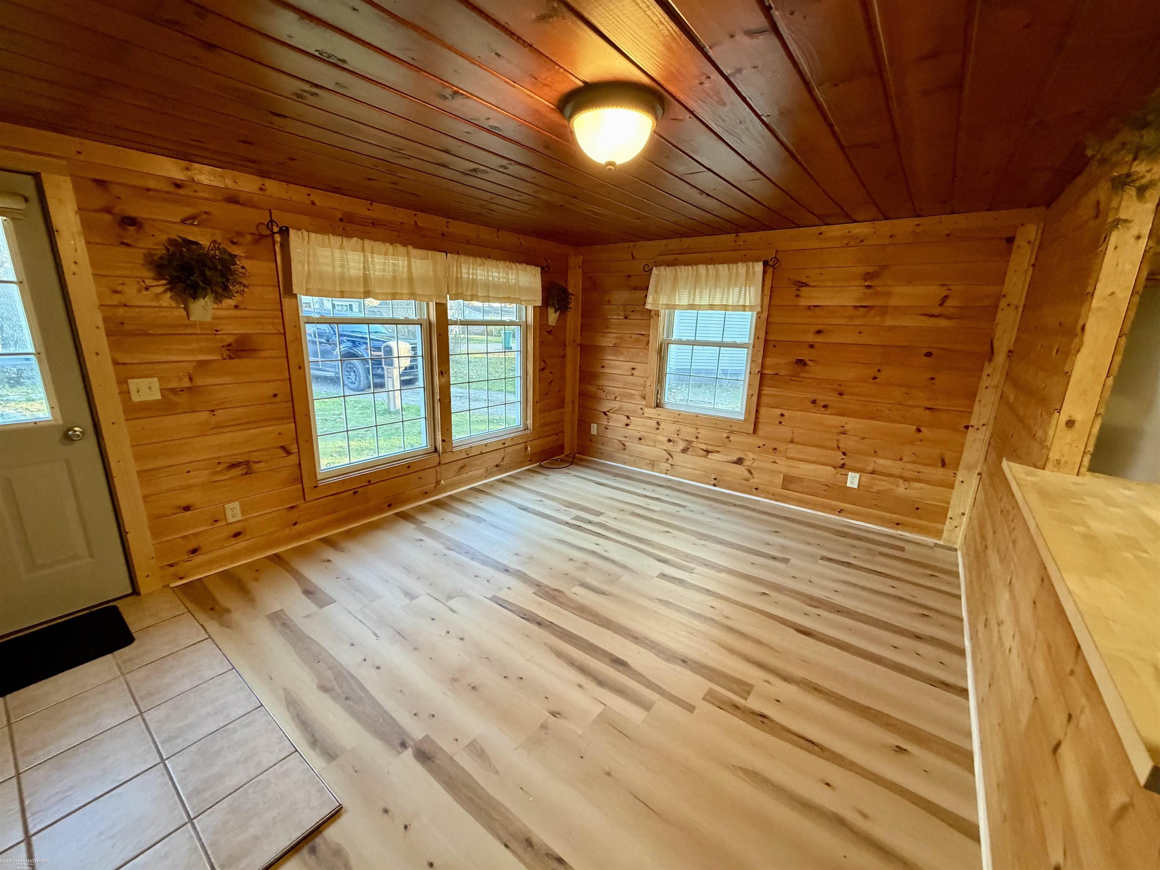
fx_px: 469
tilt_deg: -13.7
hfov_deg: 102.1
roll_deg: -1.4
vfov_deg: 85.7
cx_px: 580
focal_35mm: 14
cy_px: 435
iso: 400
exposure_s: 1/60
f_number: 2.2
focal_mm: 2.22
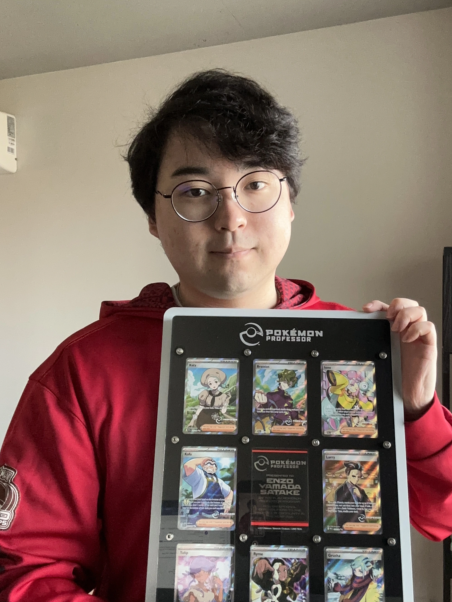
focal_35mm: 35
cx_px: 252
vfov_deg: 52.6
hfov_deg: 40.6
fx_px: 609
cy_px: 316
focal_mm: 2.69
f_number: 1.9
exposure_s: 1/60
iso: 160
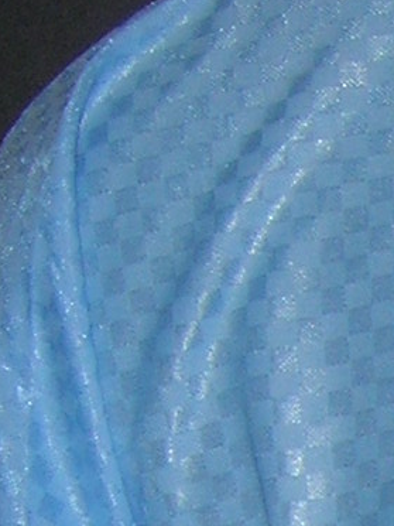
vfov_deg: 7.8
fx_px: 3597
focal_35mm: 237
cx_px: 953
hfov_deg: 6.0
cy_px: 1182
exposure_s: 1/60.1
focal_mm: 5.7
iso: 50
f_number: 2.9
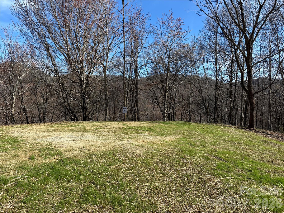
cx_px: 142
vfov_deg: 53.1
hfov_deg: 67.3
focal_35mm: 26
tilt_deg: -2.4
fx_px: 213
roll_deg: -1.9
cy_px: 106
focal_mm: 5.96
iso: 50
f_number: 1.6
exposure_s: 1/2105
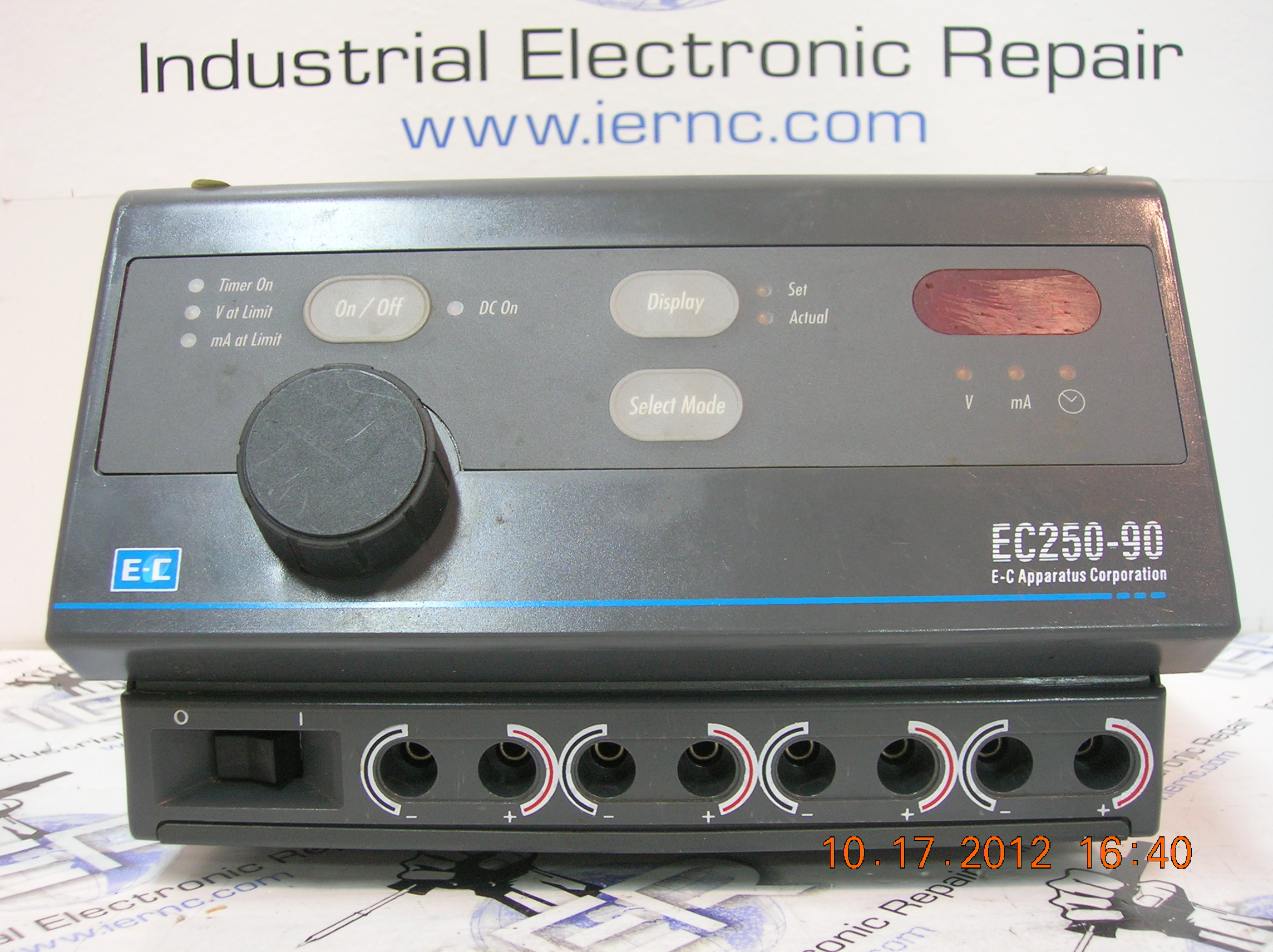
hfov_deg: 49.0
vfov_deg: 37.7
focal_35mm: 38
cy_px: 476
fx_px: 1396
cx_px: 636
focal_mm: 6.4
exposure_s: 1/4.3
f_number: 3
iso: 111
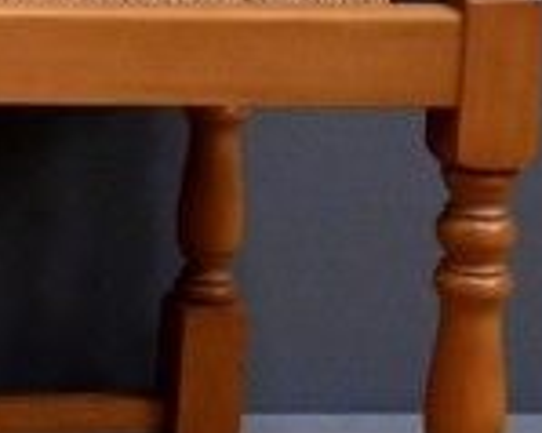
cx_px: -1168
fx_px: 3639
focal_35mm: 227
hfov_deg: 7.4
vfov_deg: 6.8
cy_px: -109
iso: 5000
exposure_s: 1/200
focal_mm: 30
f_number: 7.1
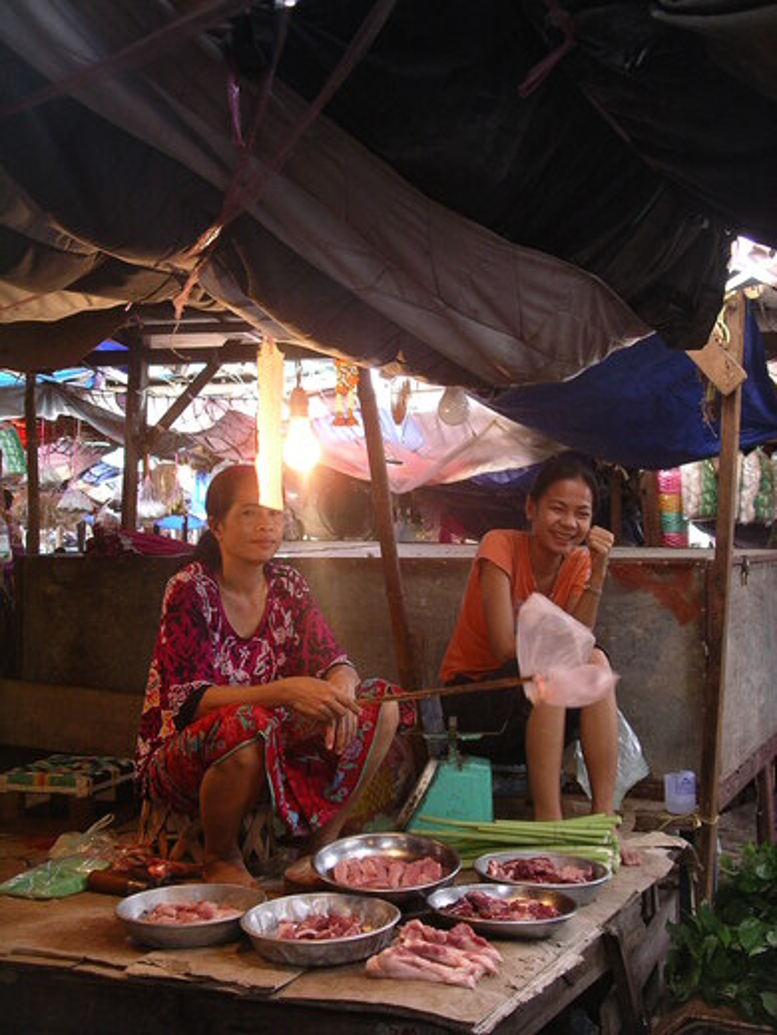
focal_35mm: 52
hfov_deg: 28.0
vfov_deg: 36.8
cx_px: 388
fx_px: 1556
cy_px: 518
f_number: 3.2
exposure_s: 1/53
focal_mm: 10.9
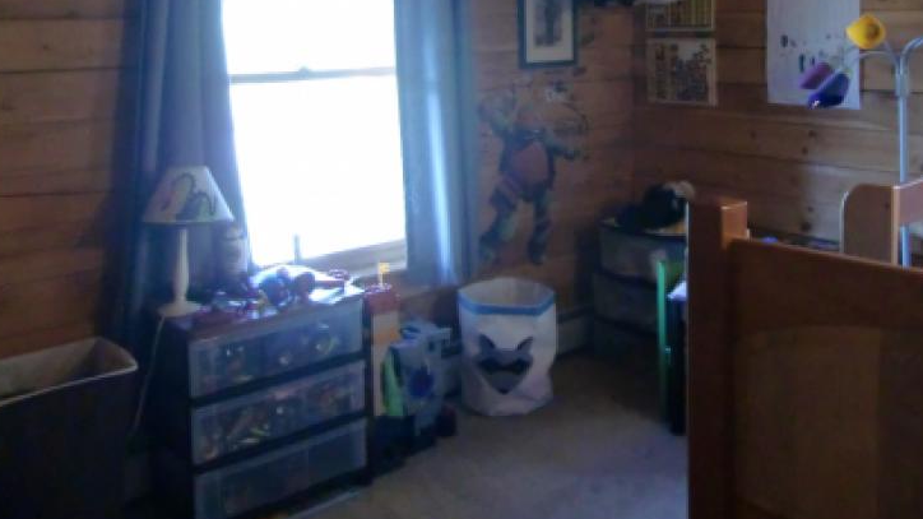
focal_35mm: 37
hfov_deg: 53.2
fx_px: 905
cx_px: 594
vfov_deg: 30.5
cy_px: 49
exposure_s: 1/30
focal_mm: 4.3
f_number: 3.2
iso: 800
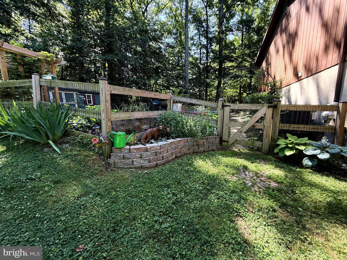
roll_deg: -0.7
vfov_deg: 85.7
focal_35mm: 14
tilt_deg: -7.9
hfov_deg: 102.1
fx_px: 140
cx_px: 174
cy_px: 130
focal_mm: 2.22
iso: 80
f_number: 2.2
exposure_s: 1/99
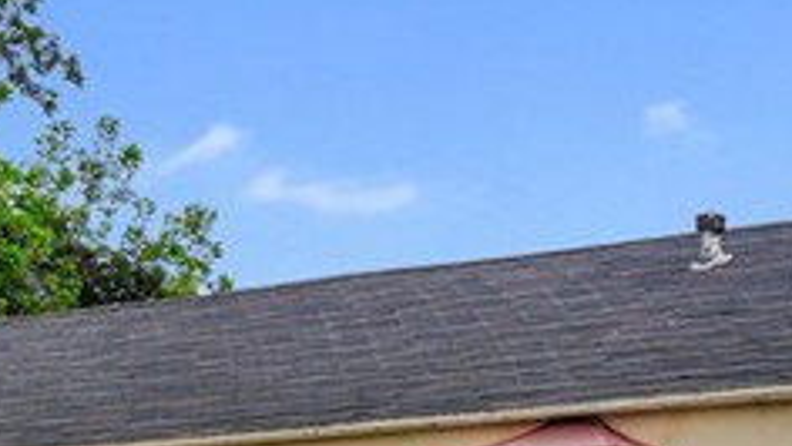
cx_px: -376
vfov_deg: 8.5
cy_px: 619
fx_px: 2962
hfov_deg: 14.3
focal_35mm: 141
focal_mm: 31
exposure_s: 1/250
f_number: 6.3
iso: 100
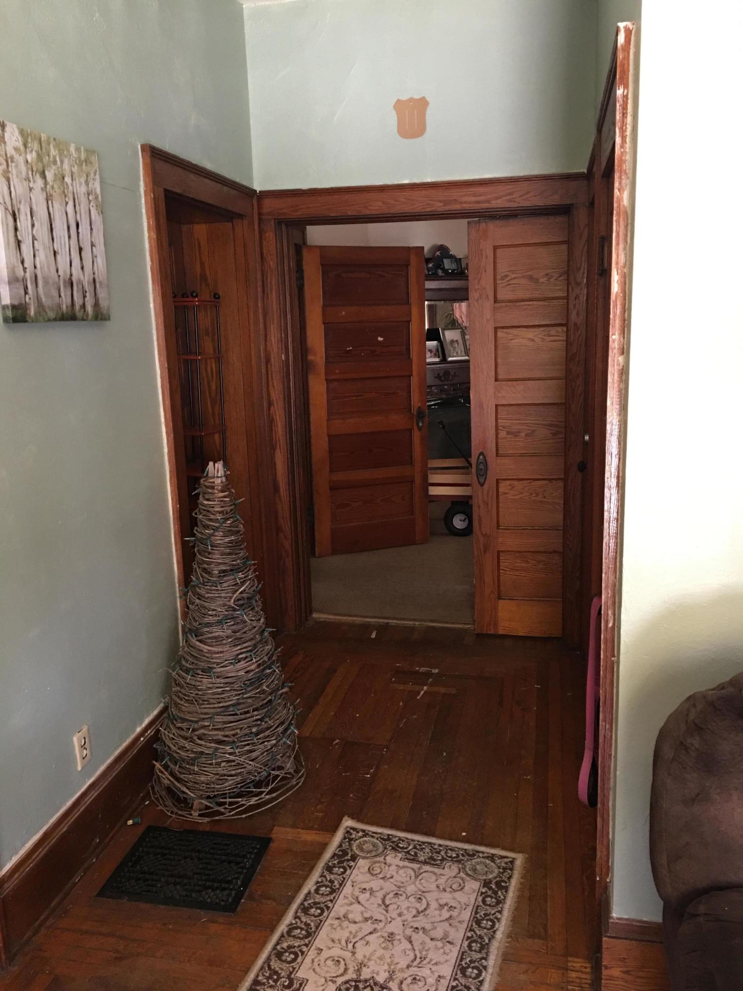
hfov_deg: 48.2
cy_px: 496
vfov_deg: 61.7
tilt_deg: -10.1
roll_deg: +1.8
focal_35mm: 29
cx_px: 372
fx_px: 830
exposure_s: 1/10
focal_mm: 4.15
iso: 80
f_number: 2.2
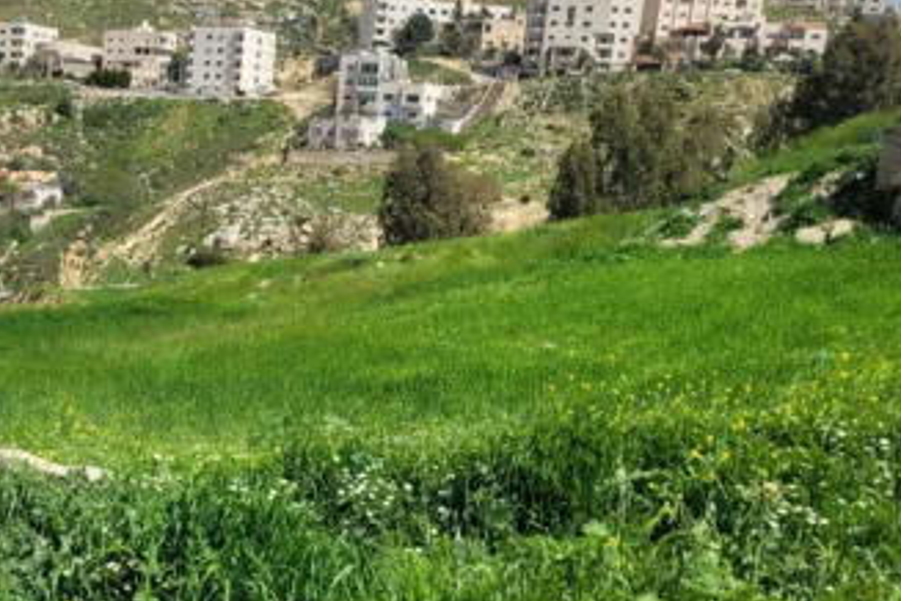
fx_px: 1326
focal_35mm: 53
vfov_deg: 25.4
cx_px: 63
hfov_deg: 35.0
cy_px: 391
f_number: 1.8
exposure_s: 1/3168
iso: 40
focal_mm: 5.4
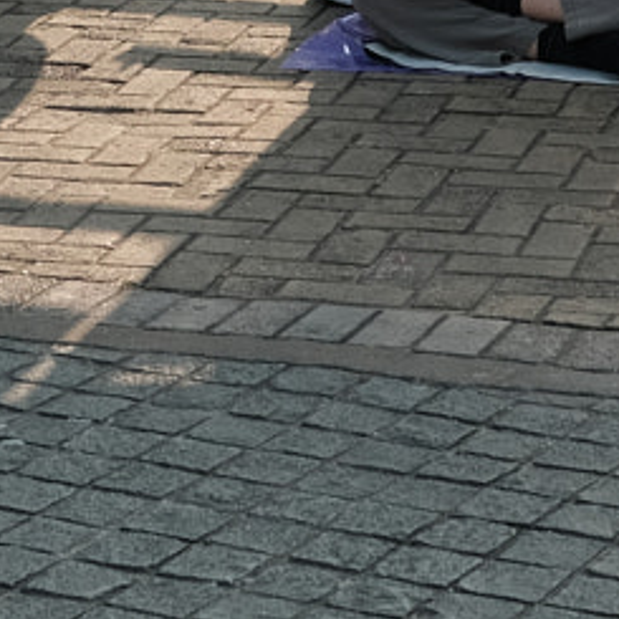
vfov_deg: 8.4
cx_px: 536
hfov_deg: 9.0
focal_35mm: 194
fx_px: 3925
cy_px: -726
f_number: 5.6
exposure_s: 1/500
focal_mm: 23
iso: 400
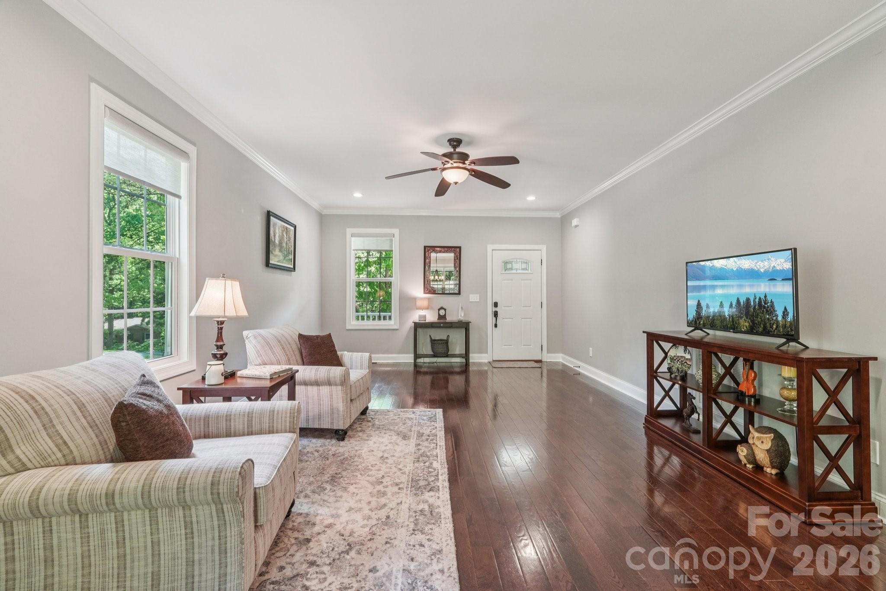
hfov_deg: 100.4
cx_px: 443
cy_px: 296
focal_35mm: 15
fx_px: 369
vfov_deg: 77.3
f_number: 8
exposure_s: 1/8
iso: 400
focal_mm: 10
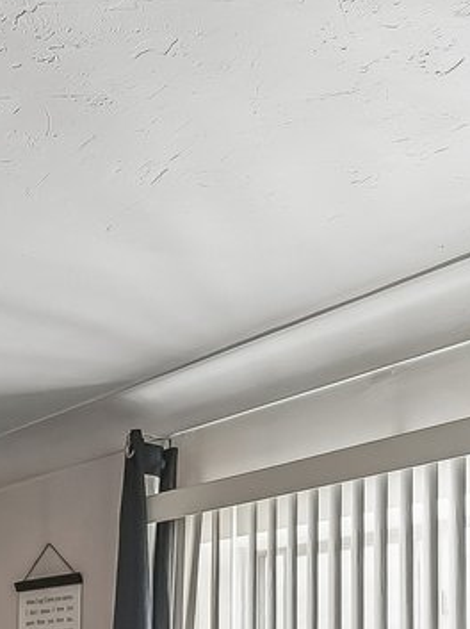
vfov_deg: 26.2
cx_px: -21
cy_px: 733
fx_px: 1215
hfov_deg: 21.0
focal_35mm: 67
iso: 400
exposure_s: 1/10
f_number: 8
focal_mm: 12
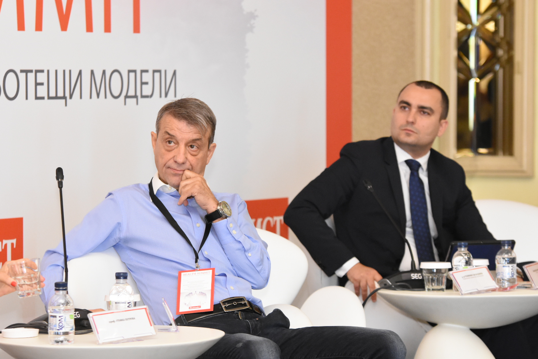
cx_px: 269
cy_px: 180
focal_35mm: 183
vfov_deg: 7.5
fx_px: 2735
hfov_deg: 11.2
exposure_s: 1/160
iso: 4000
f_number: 4.5
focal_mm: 122
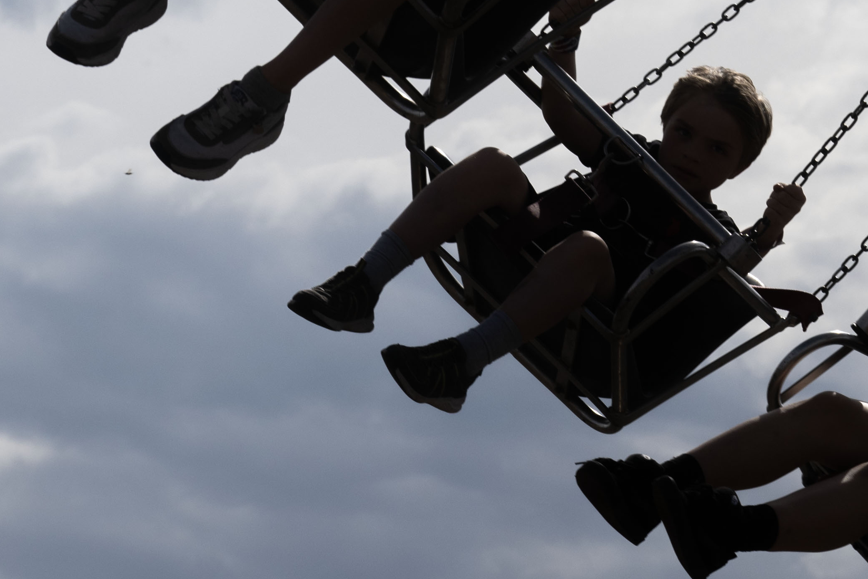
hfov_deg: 7.3
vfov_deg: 4.9
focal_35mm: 278
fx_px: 6702
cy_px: 212
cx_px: 1169
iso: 64
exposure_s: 1/1000
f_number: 8
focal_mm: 70
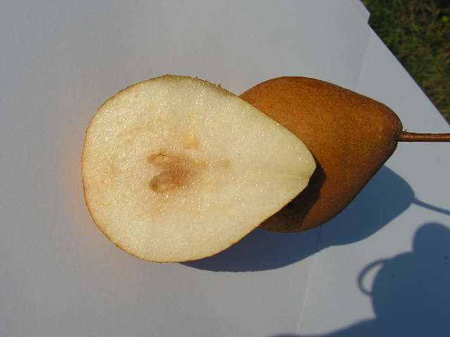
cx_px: 225
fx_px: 468
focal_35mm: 36
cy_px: 168
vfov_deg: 39.7
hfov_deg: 51.4
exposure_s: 1/1600
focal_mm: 6
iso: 64
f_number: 4.8
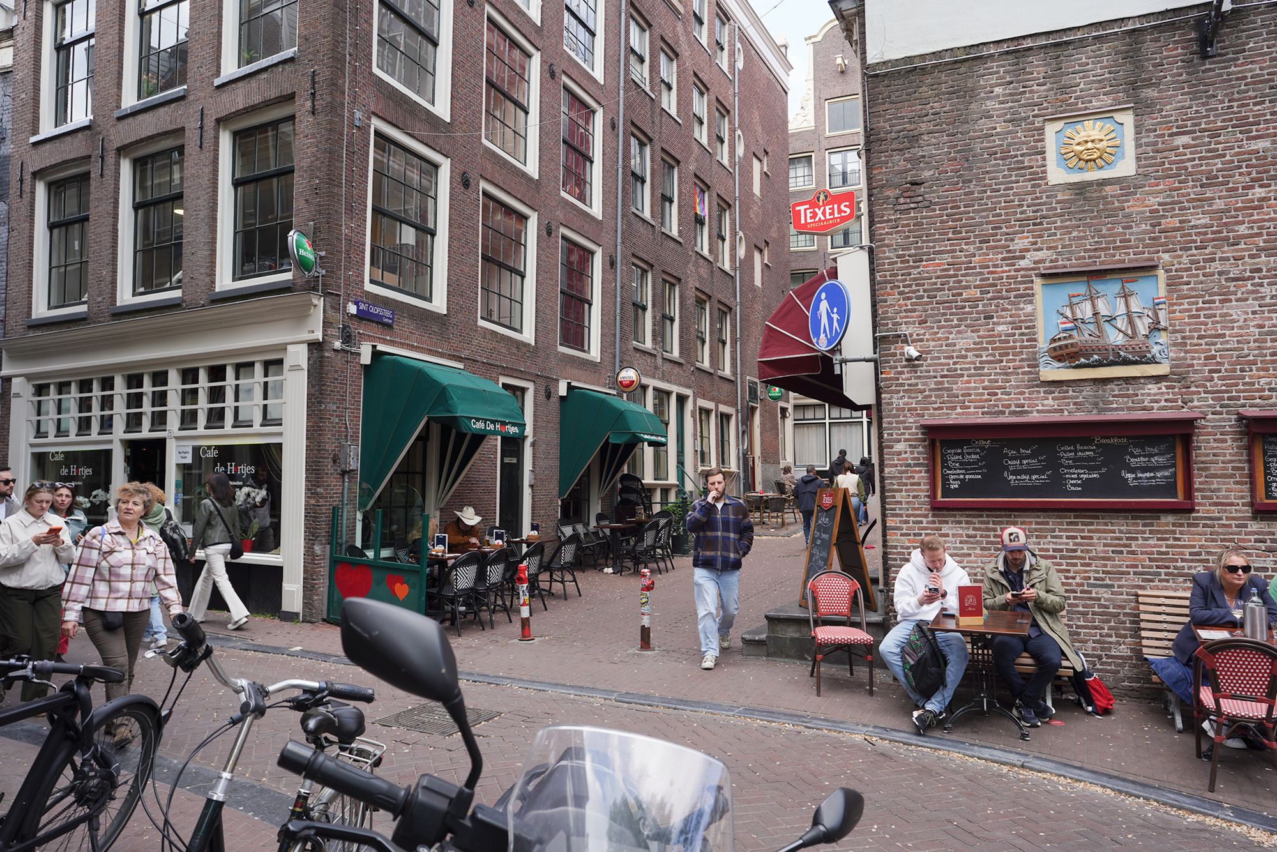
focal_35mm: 24
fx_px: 851
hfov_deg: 73.7
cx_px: 638
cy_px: 426
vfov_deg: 53.1
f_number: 6.3
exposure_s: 1/100
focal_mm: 24
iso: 100
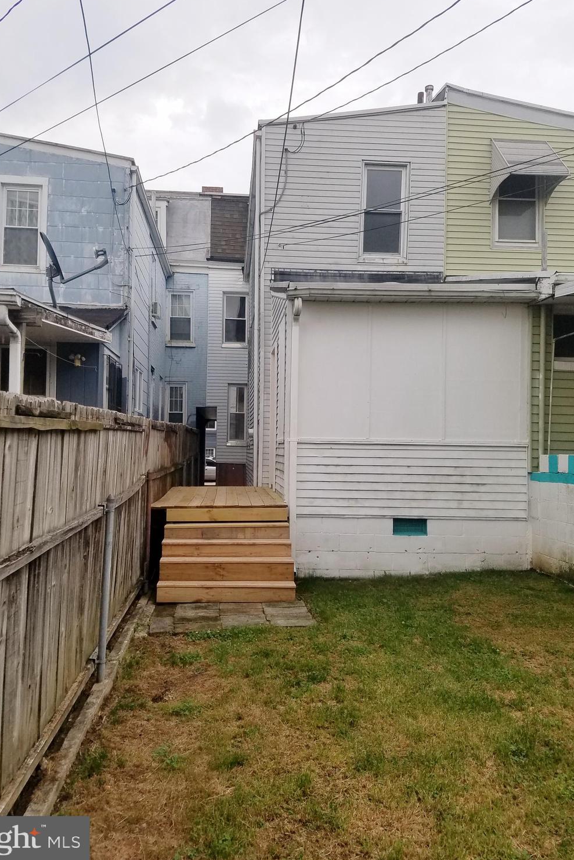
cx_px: 279
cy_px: 418
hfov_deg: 46.4
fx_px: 669
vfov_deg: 65.5
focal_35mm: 28
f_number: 1.7
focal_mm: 4.2
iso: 50
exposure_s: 1/301
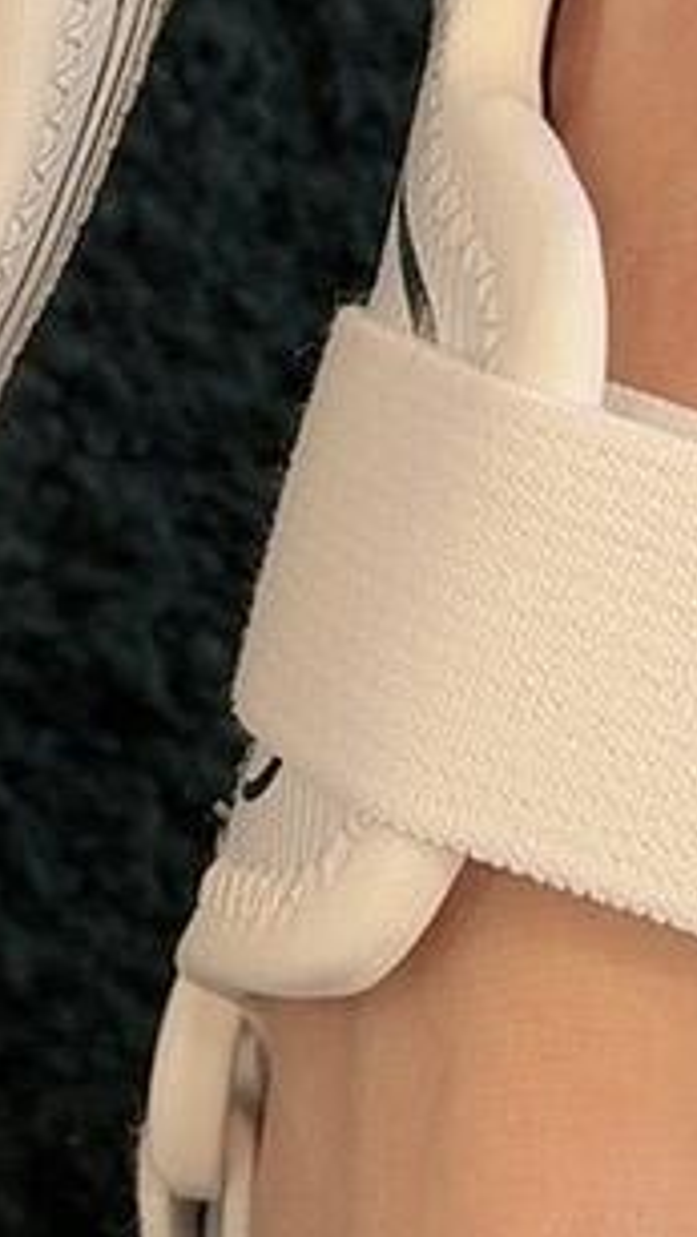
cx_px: 262
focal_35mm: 137
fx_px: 4495
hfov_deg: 8.9
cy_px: 391
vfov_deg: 15.6
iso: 80
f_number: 1.78
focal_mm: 6.76
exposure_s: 1/121
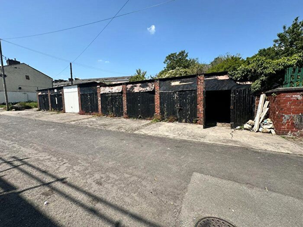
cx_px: 152
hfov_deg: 102.1
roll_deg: +1.1
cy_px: 114
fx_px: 123
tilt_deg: -4.9
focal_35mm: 14
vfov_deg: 85.7
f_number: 2.2
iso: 50
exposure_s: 1/1401
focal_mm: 2.22
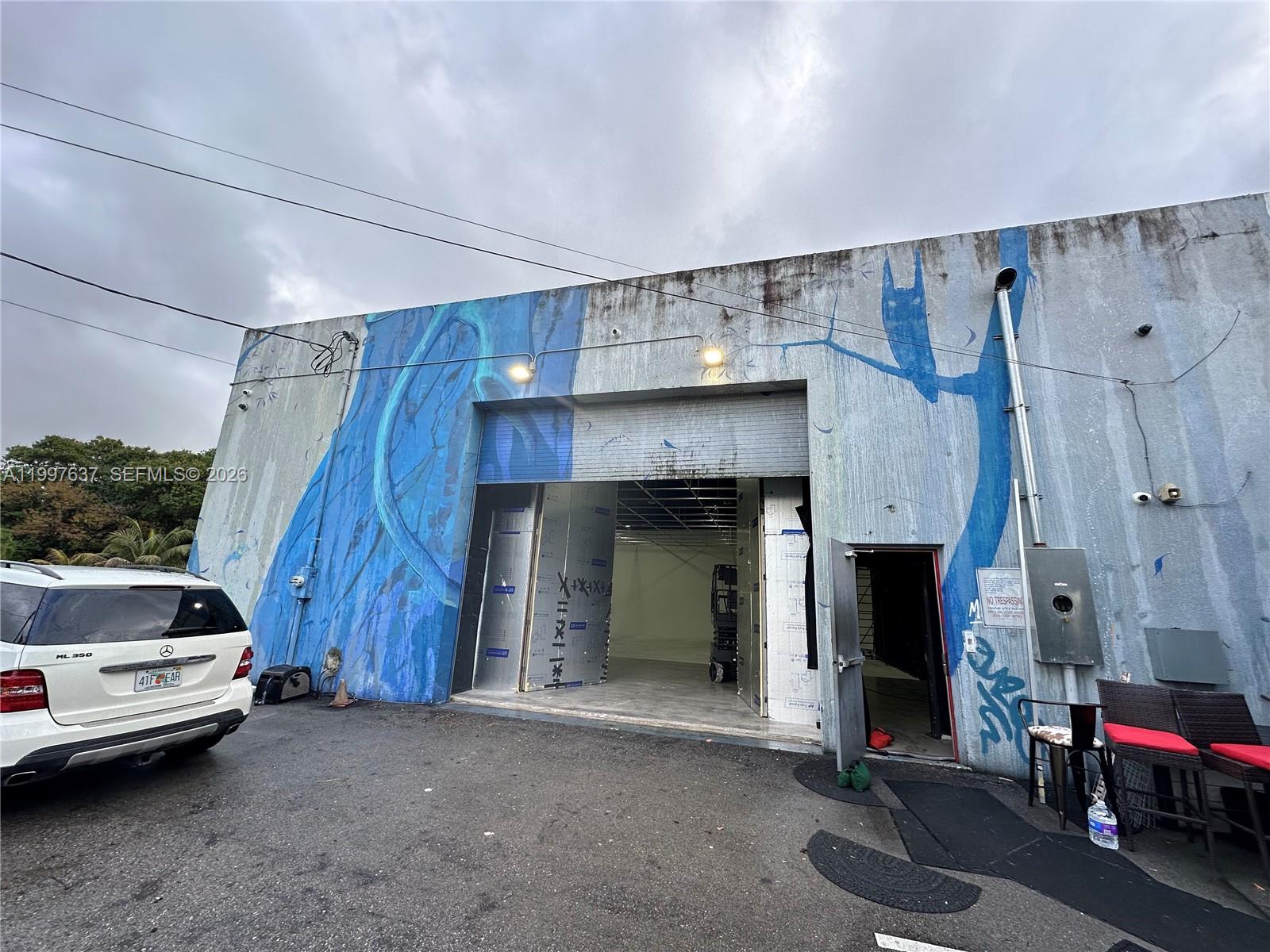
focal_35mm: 14
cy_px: 476
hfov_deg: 102.1
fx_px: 514
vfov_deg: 85.7
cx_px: 635
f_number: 2.2
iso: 40
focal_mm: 2.22
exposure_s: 1/99
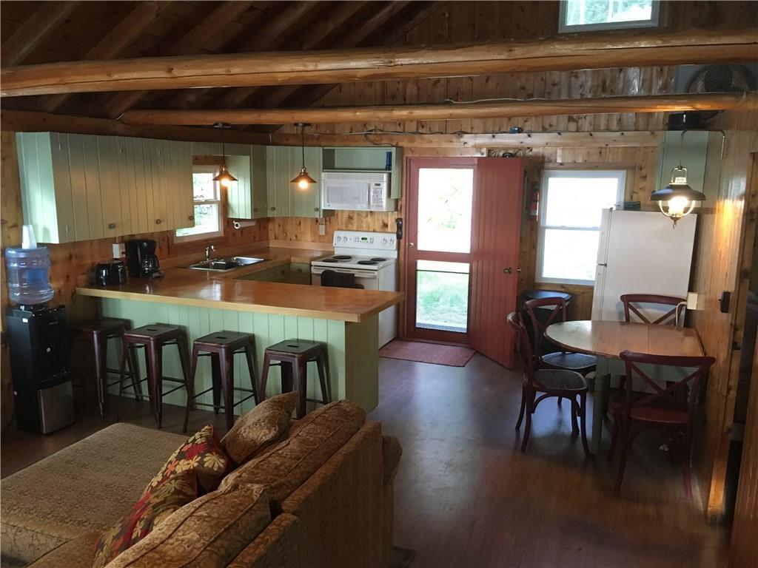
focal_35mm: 29
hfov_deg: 61.7
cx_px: 379
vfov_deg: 48.2
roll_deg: -0.2
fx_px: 635
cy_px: 284
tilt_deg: -11.1
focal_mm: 4.15
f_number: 2.2
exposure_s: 1/30
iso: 200
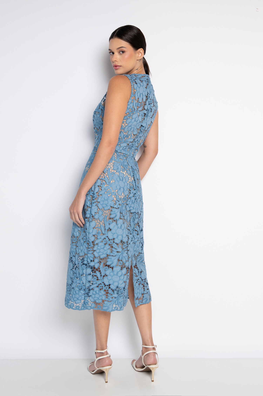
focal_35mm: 42
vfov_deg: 46.4
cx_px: 132
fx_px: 461
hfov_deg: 31.9
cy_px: 198
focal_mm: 42
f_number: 5
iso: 320
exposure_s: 1/125
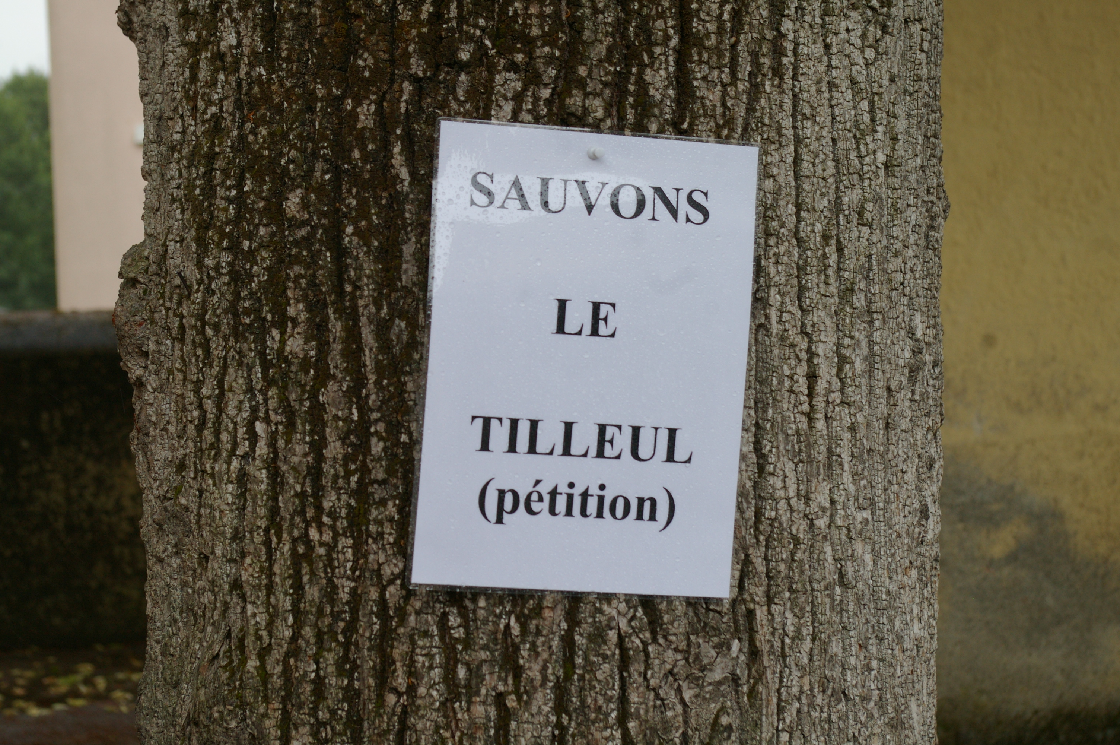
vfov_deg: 18.1
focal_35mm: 75
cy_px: 372
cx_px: 560
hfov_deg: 27.0
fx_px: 2331
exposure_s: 1/125
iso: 400
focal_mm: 50
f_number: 8
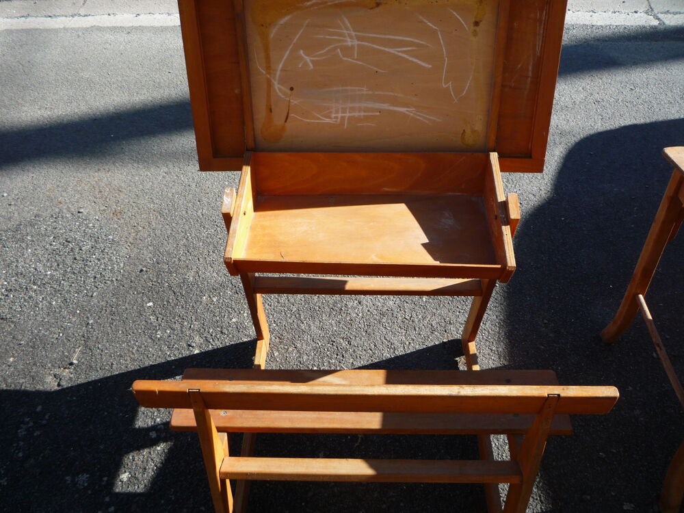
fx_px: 593
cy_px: 256
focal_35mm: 30
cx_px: 342
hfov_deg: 60.0
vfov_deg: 46.8
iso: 100
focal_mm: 5.2
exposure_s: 1/320
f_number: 4
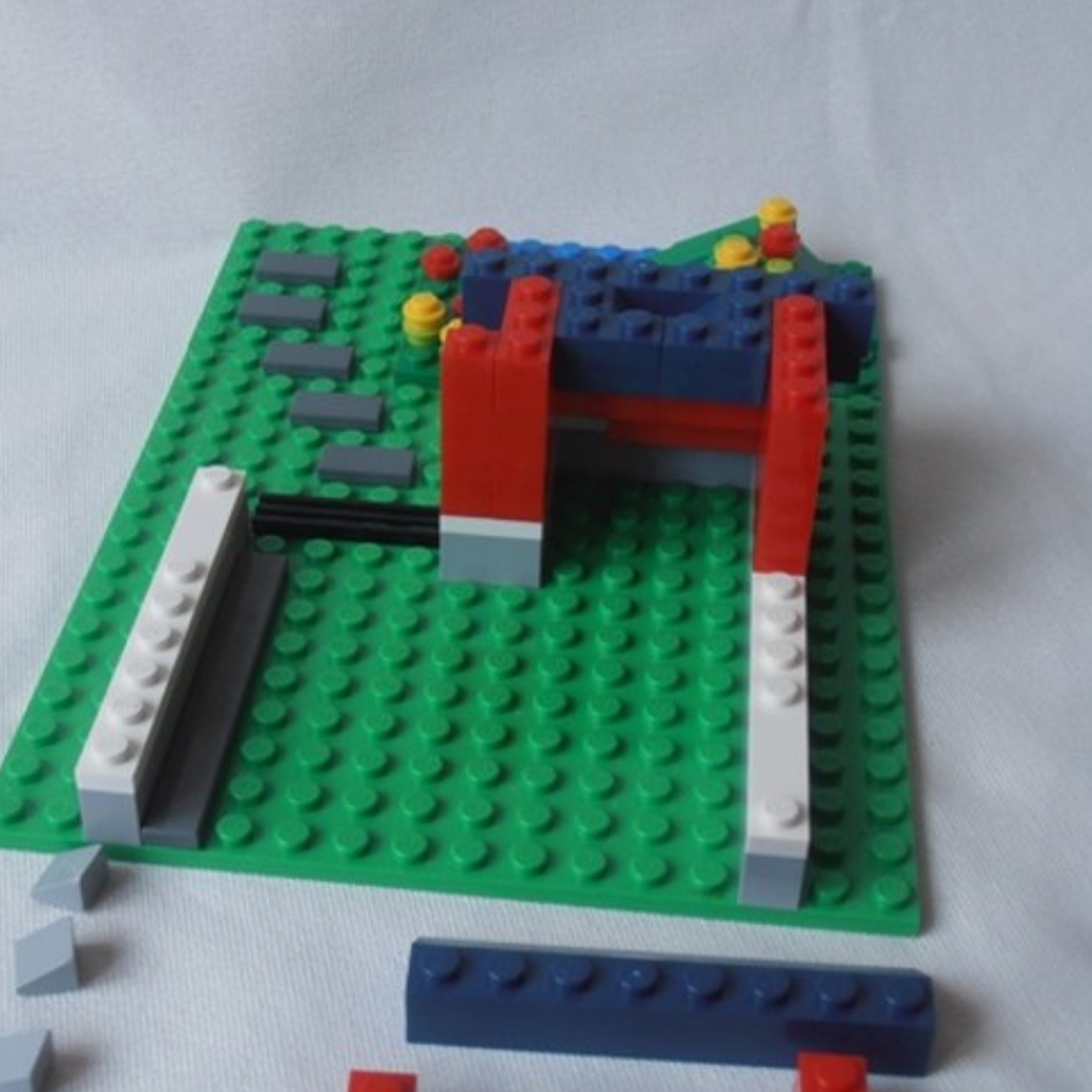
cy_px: 609
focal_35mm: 61
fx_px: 2177
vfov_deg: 28.1
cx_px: 452
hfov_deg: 28.1
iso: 80
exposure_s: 1/100
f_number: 3.9
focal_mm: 6.61
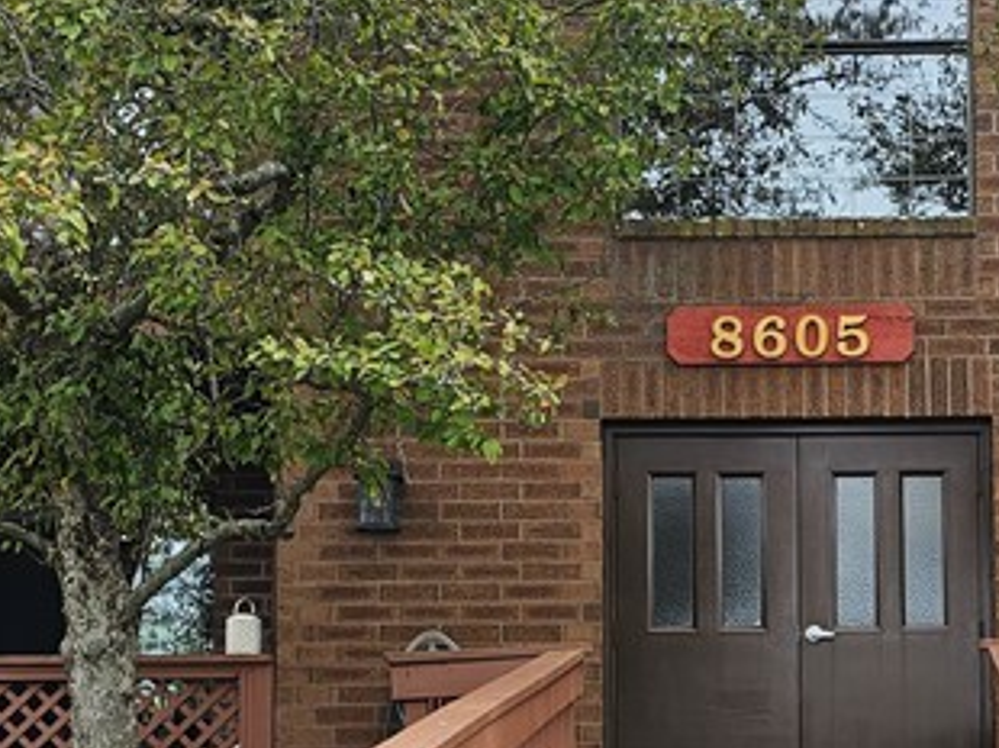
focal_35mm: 76
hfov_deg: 24.9
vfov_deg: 19.1
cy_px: 651
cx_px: 912
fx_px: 2192
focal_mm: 6.3
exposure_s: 1/195
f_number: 1.7
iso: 10
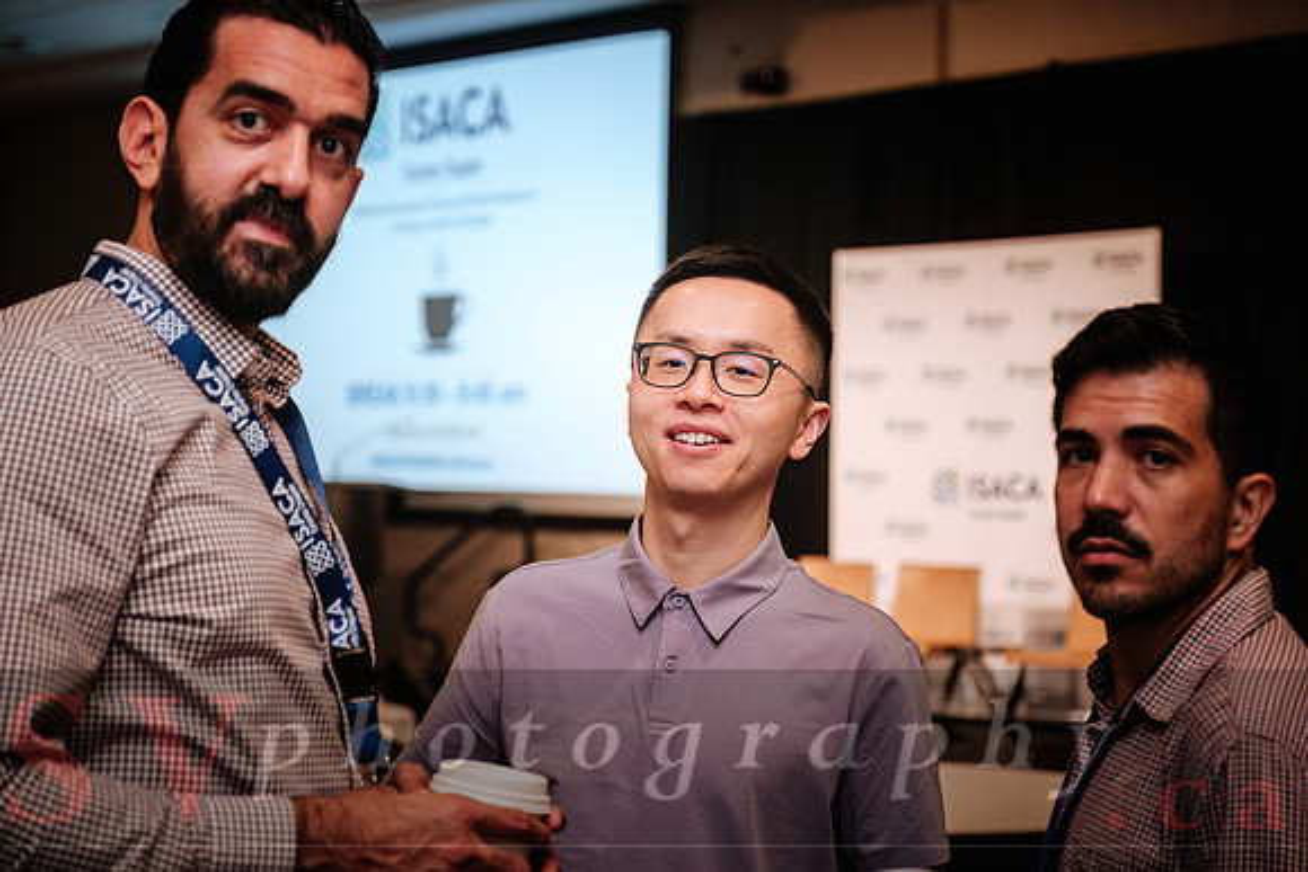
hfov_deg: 27.0
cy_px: 436
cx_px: 654
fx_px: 2726
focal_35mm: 75
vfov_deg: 18.2
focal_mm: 50
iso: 800
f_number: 2.8
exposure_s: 1/80
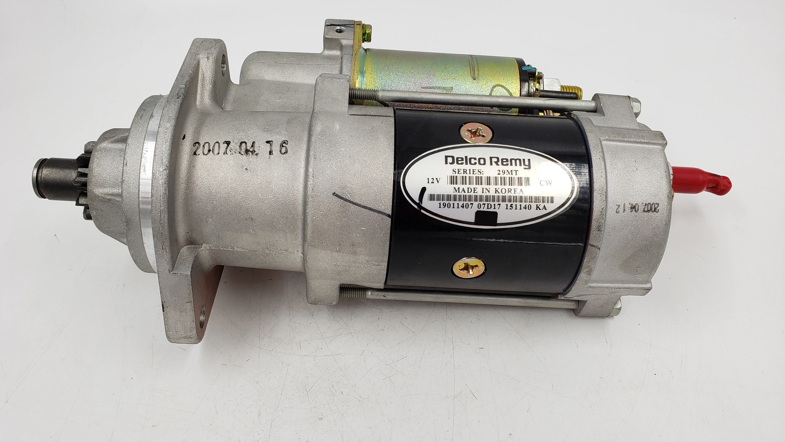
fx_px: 604
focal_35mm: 29
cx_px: 387
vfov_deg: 40.2
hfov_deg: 66.1
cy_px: 218
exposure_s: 1/178
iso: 50
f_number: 2.4
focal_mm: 4.3
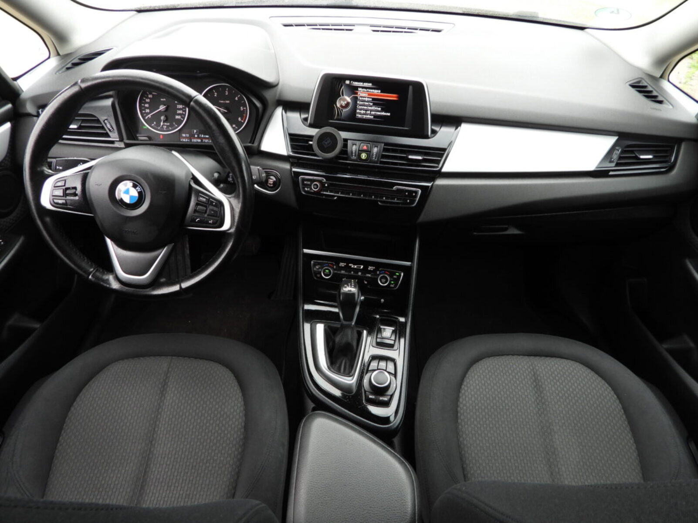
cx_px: 349
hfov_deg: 71.6
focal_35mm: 24
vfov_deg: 56.8
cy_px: 262
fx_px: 484
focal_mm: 4.3
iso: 160
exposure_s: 1/30
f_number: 2.8
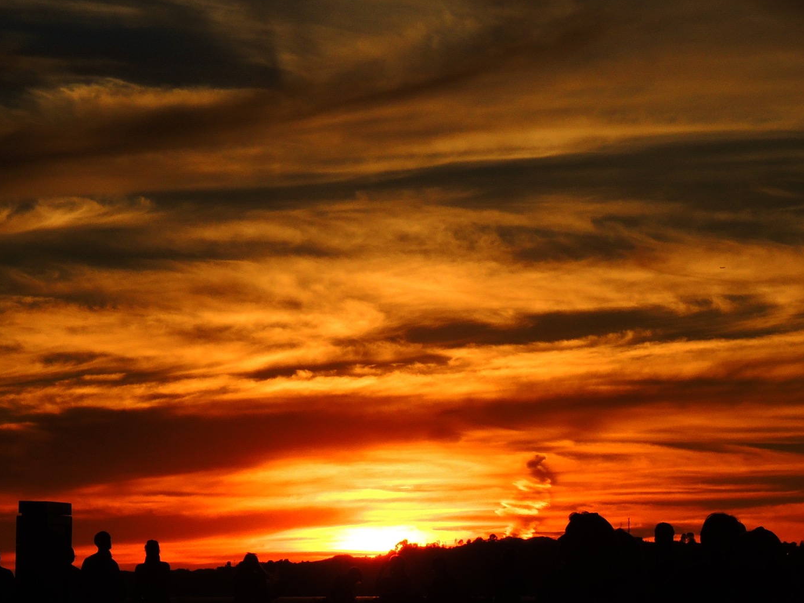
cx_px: 352
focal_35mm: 217
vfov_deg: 6.8
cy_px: 326
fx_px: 5039
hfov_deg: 9.1
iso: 100
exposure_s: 1/1600
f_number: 6.1
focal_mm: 24
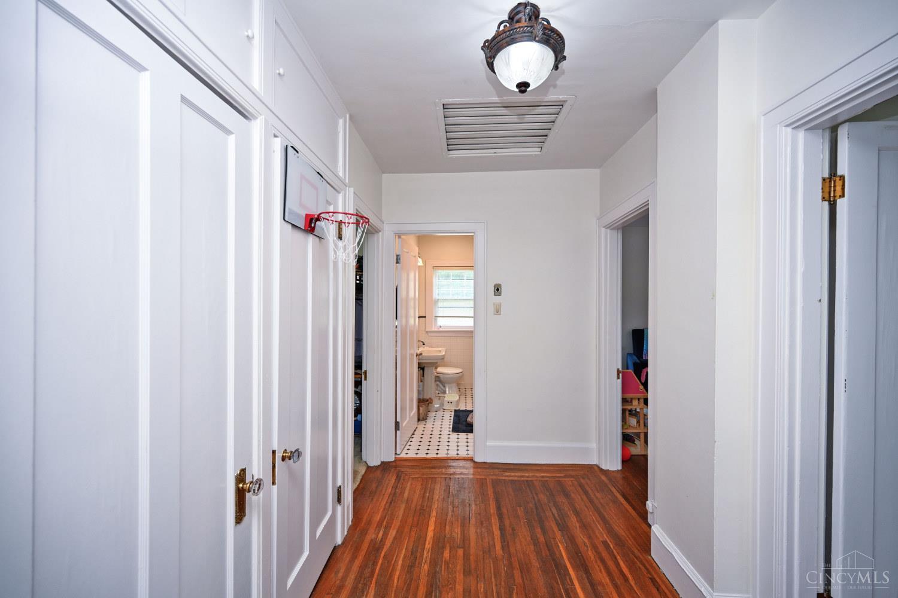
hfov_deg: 104.3
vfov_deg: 81.2
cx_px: 449
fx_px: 349
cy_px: 299
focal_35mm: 14
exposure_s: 1/80
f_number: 4.5
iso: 200
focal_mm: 14
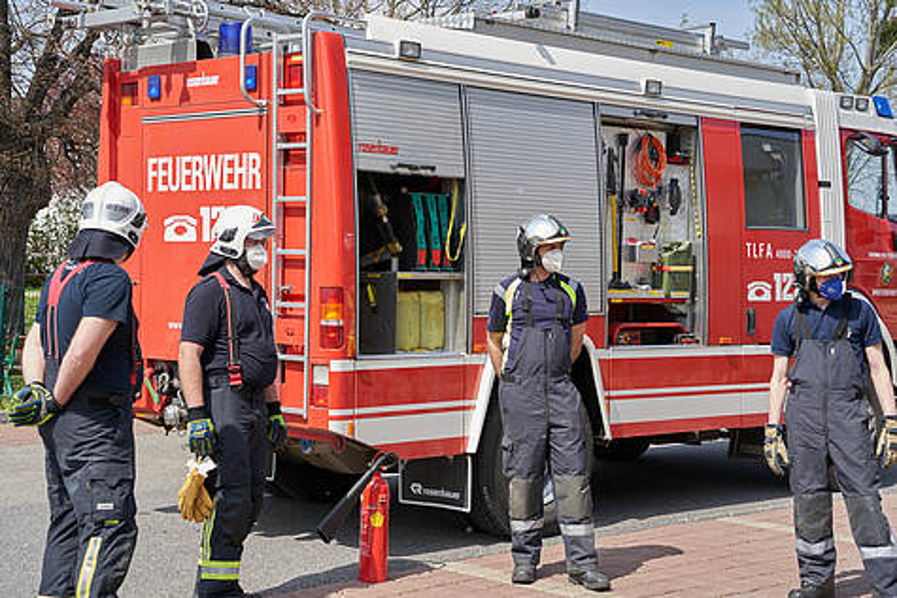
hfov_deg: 34.5
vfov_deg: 23.4
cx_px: 448
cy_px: 299
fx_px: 1446
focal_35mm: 58
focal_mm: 58
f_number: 5.6
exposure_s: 1/250
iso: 80
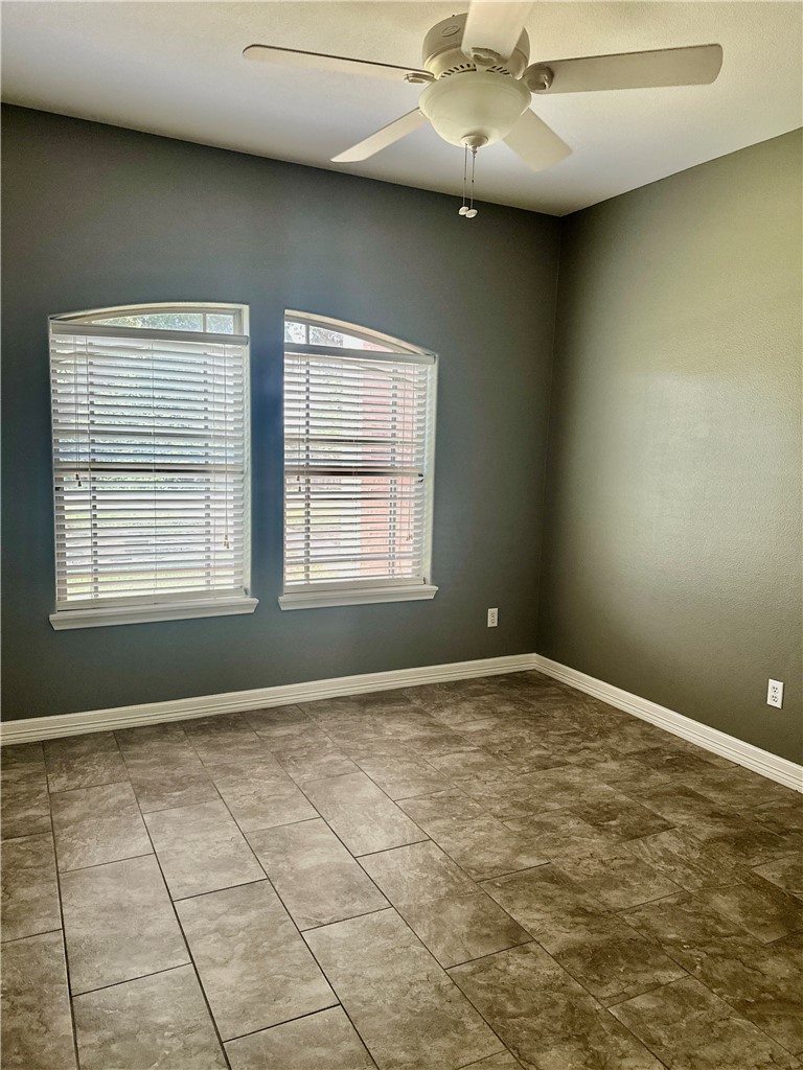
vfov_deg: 71.6
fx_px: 742
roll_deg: -4.0
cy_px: 535
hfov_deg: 56.8
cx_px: 402
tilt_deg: -5.8
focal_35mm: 24
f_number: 1.78
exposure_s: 1/60
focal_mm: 6.86
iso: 250
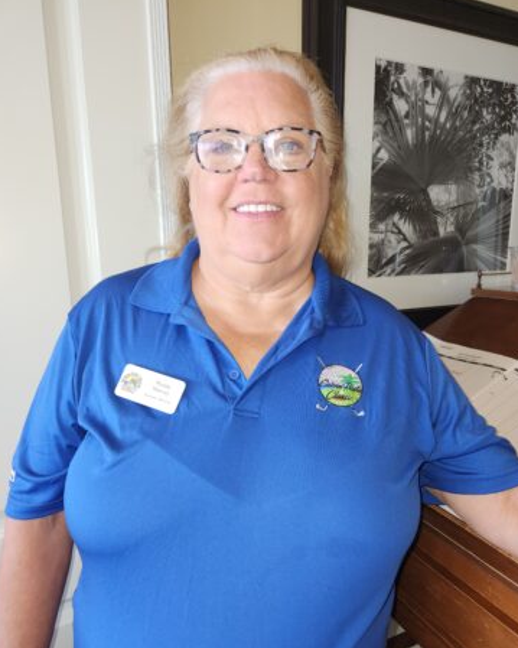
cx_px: 263
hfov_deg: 56.8
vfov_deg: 68.0
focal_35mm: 25
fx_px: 479
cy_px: 352
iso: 100
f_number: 1.8
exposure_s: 1/60
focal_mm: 5.4
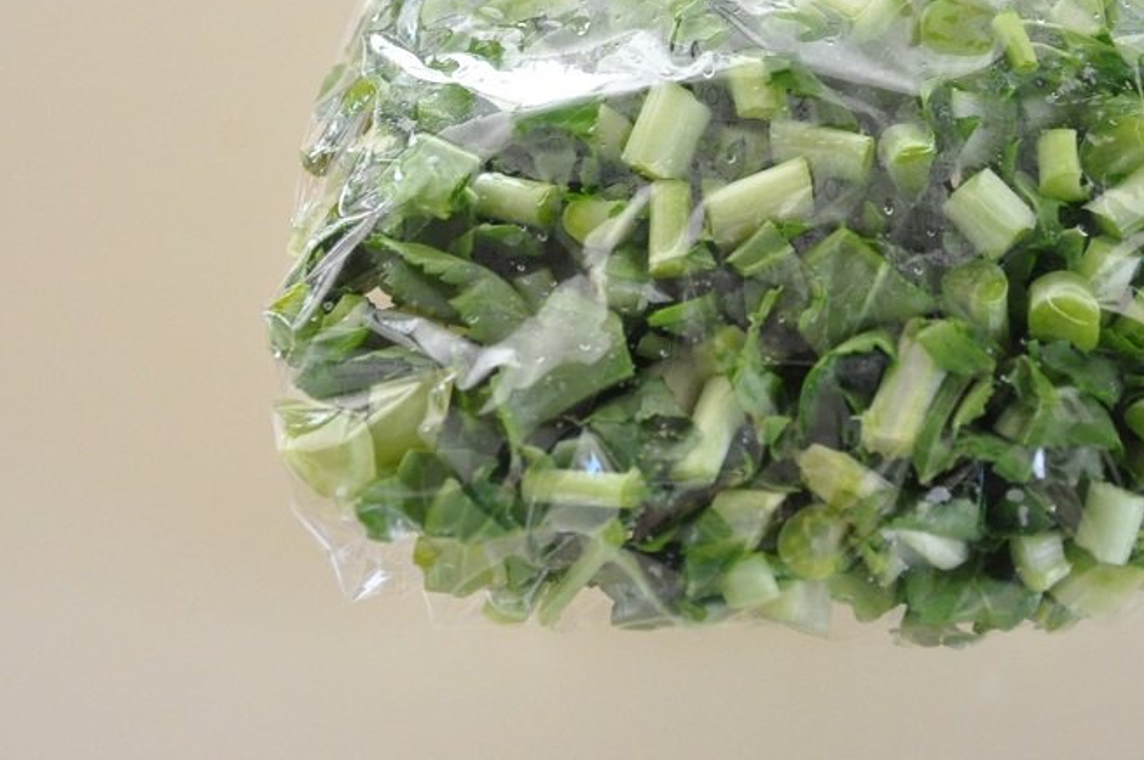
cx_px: 786
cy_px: 170
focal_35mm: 110
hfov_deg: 18.5
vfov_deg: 12.4
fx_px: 3491
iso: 1600
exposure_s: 1/40
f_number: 4.5
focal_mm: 40
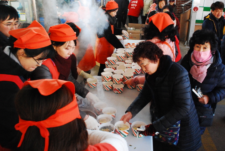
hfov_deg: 61.8
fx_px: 188
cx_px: 120
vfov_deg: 43.7
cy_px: 70
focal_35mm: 30
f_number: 9
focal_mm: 18
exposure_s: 1/160
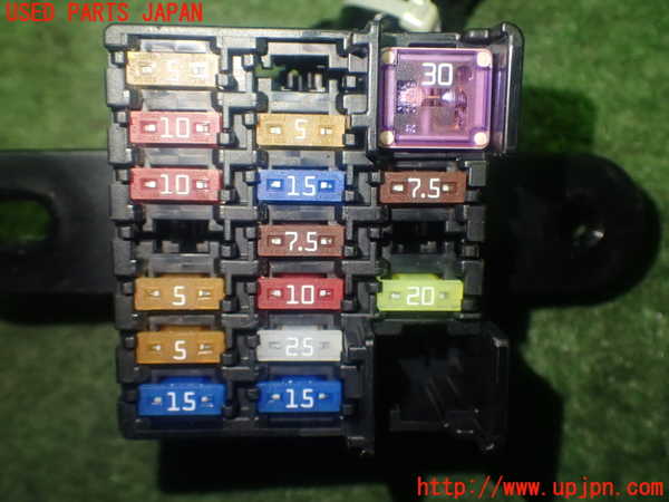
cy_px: 251
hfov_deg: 49.0
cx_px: 334
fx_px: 734
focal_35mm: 38
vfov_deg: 37.7
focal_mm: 6.83
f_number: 2.7
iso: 320
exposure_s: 1/40
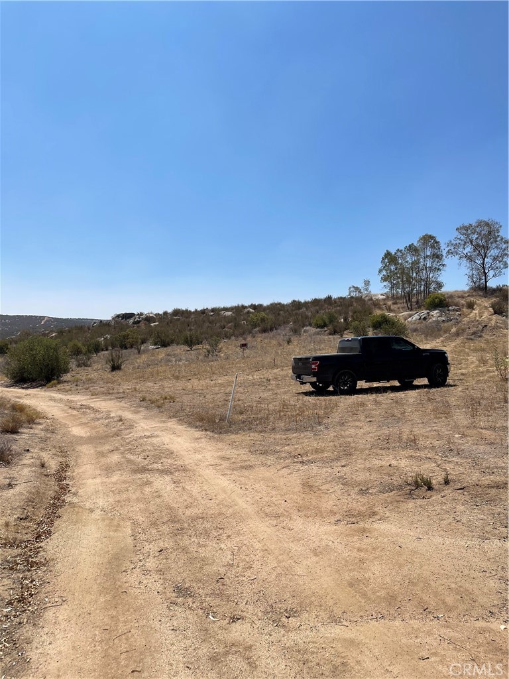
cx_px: 254
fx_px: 510
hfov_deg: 53.1
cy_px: 340
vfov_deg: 67.3
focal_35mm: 26
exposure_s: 1/5917
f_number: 1.6
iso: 32
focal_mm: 5.1
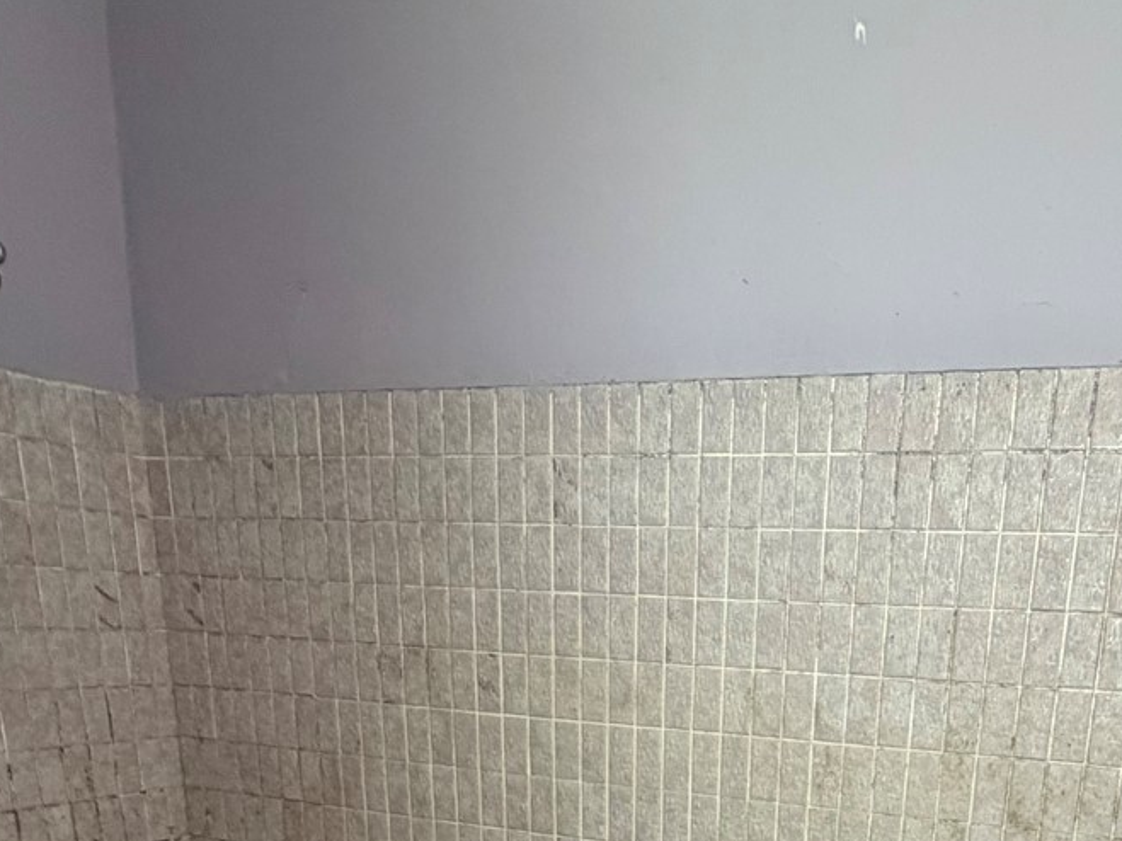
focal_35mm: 34
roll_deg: -2.4
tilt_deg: -17.4
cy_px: 962
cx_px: 766
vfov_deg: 34.9
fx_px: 1102
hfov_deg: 52.7
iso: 500
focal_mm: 2.22
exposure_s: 1/60
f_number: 2.2
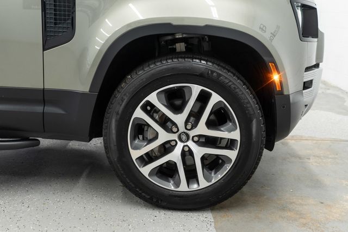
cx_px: 174
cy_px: 116
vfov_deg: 31.9
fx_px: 406
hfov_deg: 46.4
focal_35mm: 42
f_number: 3.2
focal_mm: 28
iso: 400
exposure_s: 1/40
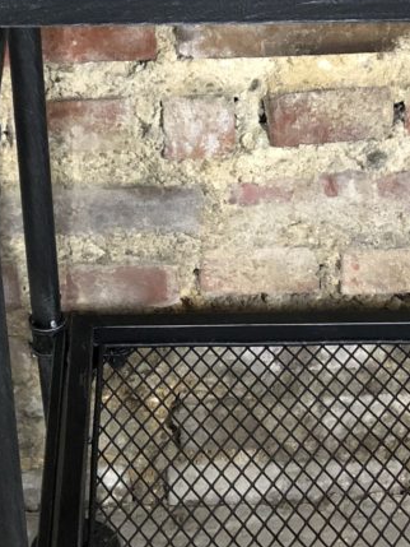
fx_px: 1957
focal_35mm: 124
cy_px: 347
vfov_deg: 15.9
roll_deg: +0.5
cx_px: 256
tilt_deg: -37.0
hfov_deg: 12.0
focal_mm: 6
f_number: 2.4
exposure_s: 1/14
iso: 160
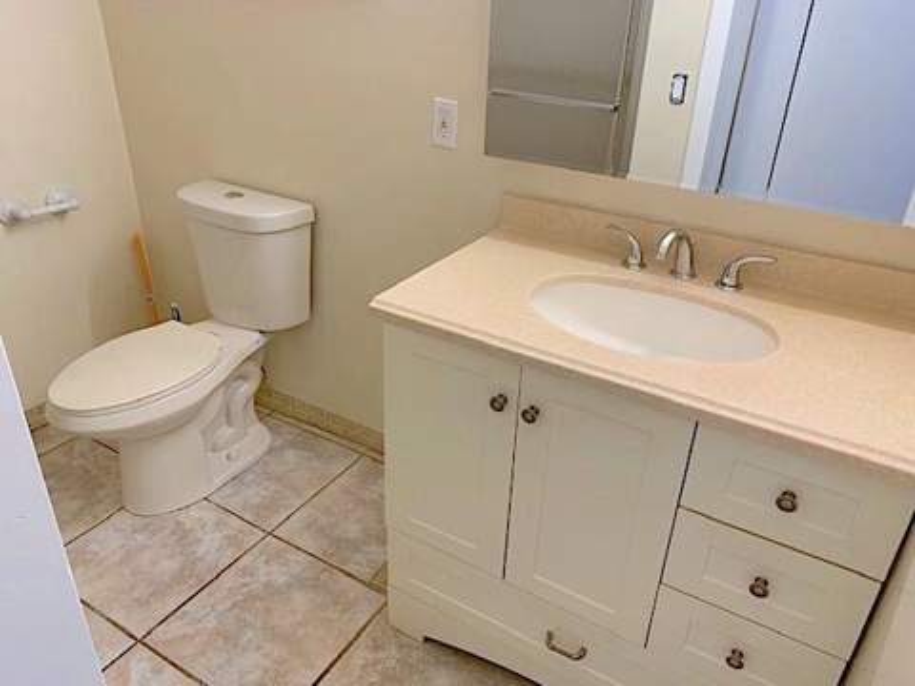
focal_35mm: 26
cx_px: 458
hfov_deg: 67.3
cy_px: 343
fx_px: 687
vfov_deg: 53.1
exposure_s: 1/60
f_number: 1.8
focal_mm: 4.25
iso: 50
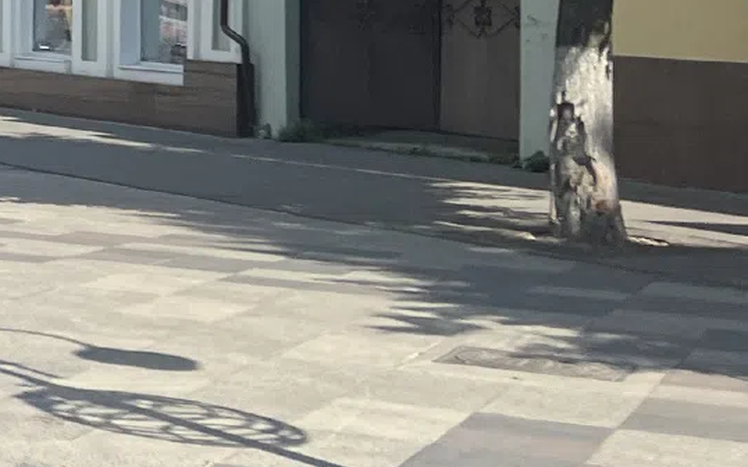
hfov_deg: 14.7
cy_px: -208
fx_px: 2507
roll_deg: +0.8
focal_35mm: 123
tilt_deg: +4.1
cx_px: -620
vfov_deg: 10.3
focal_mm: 5.7
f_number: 1.5
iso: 50
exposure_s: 1/4444
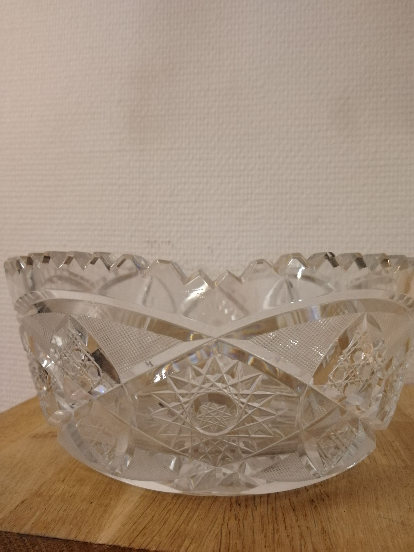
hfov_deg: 51.4
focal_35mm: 27
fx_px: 431
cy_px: 276
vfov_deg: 65.3
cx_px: 207
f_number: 2.2
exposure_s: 1/25
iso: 400
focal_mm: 3.95
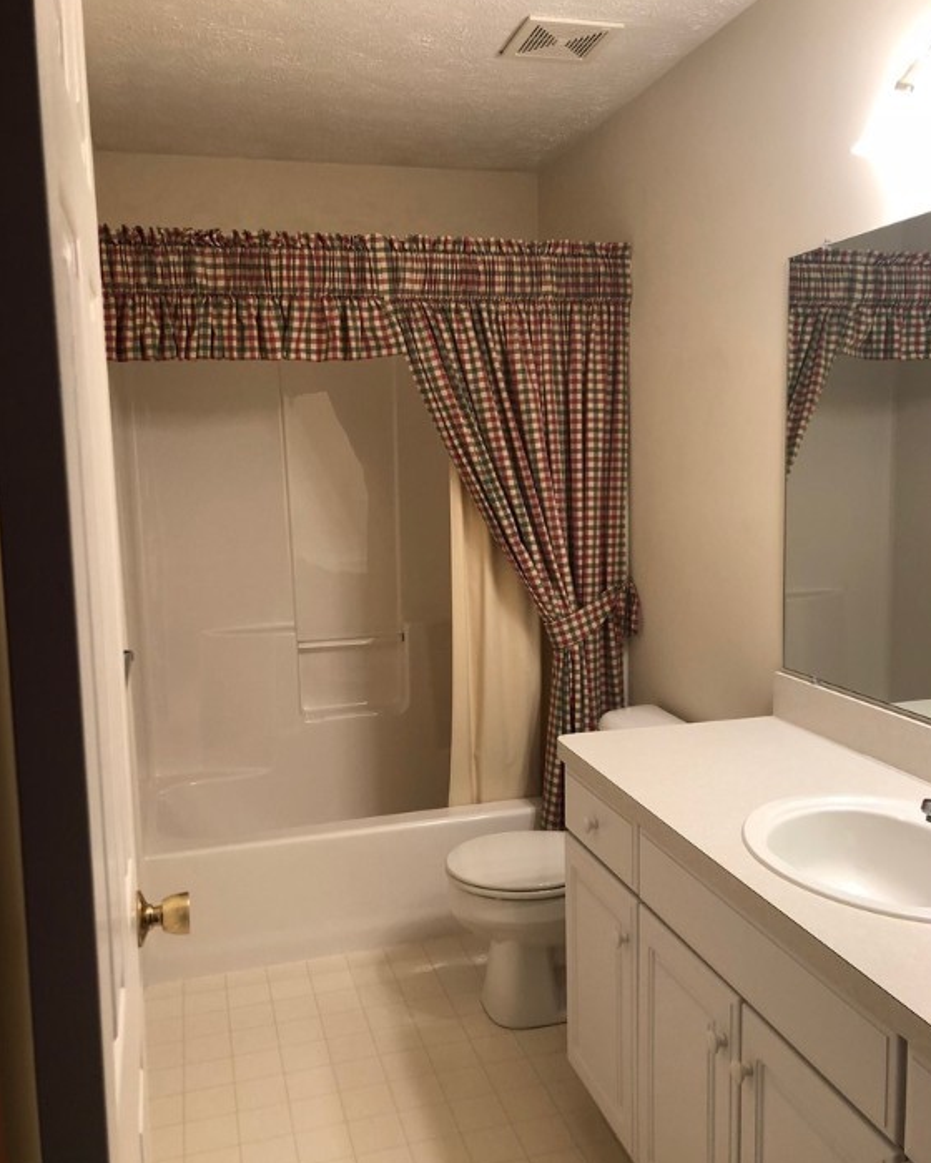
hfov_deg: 48.5
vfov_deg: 58.8
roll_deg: +0.7
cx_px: 475
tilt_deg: -6.5
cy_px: 588
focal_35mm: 30
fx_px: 1033
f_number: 1.8
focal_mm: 3.99
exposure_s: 1/24
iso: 40
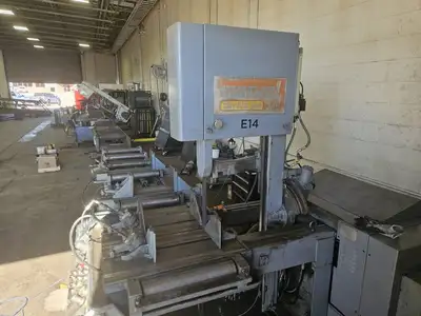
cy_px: 158
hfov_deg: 73.9
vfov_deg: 58.9
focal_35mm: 23
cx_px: 210
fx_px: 280
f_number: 1.8
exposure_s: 1/180
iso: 50
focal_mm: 5.4
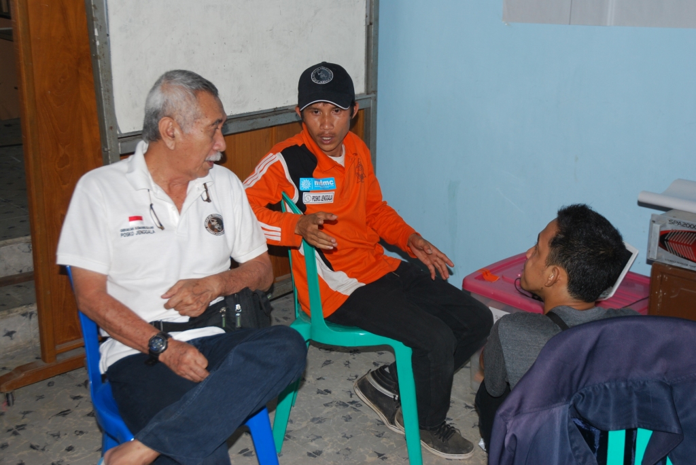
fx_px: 900
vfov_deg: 29.0
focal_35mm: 46
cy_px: 232
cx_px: 348
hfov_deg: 42.3
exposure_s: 1/60
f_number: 4
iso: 200
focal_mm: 31
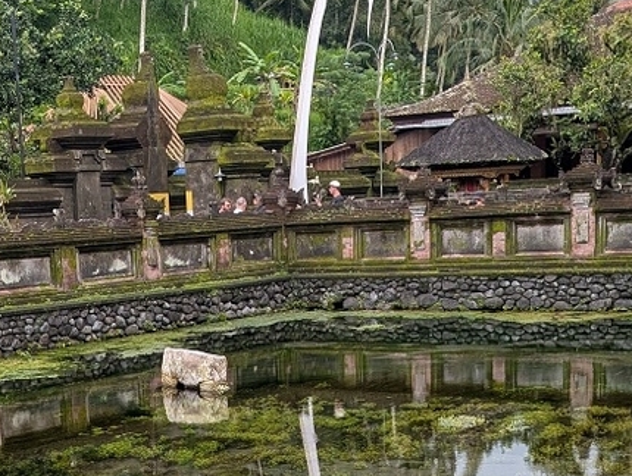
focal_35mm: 67
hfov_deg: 28.5
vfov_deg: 21.4
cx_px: 151
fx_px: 1225
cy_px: 454
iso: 20
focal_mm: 6.9
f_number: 1.68
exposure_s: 1/391
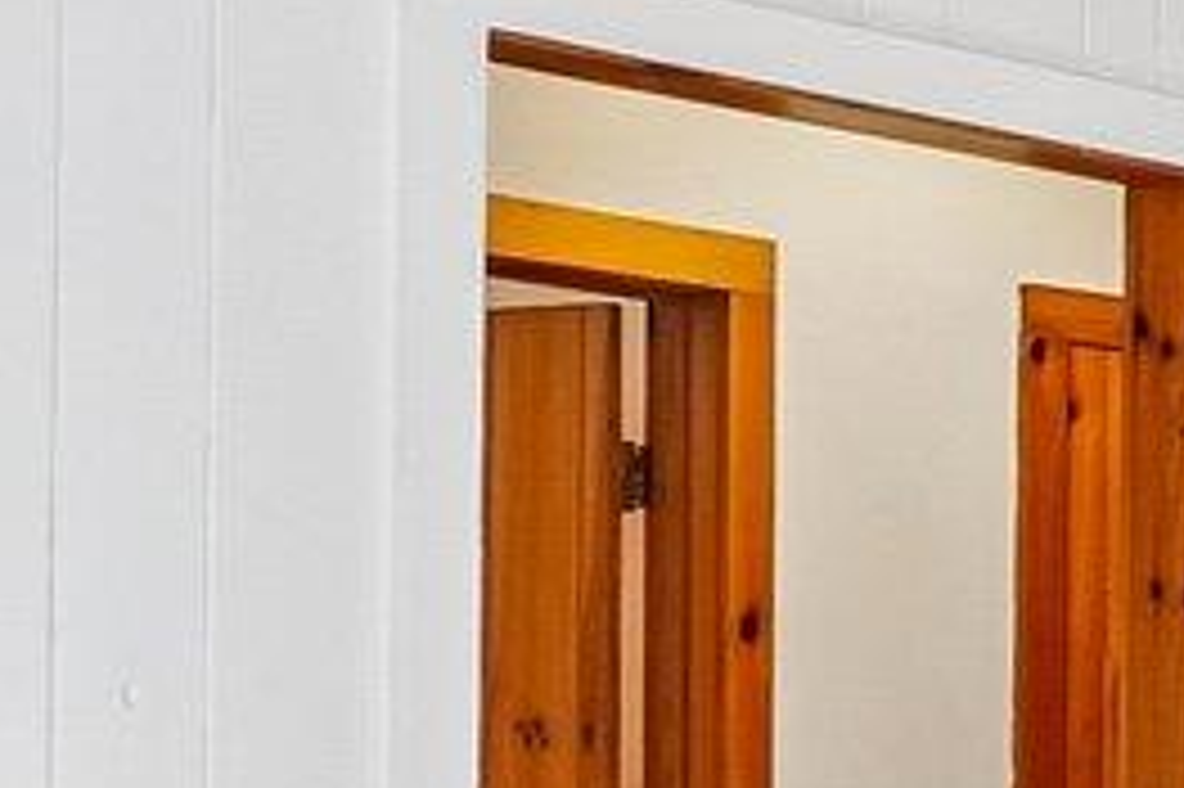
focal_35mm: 117
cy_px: 1038
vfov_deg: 11.4
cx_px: 2949
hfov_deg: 12.8
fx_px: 3845
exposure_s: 1/25
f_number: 8
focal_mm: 10
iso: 400
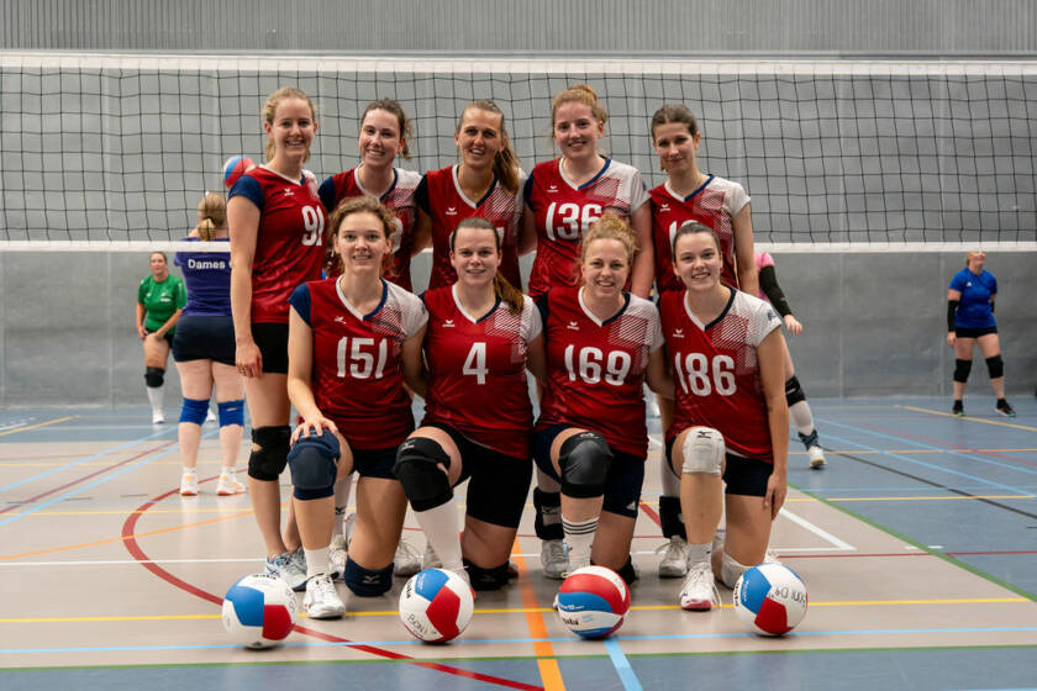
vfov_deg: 24.8
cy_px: 372
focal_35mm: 55
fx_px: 1574
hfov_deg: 36.4
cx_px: 562
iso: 250
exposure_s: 1/100
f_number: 4
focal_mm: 50
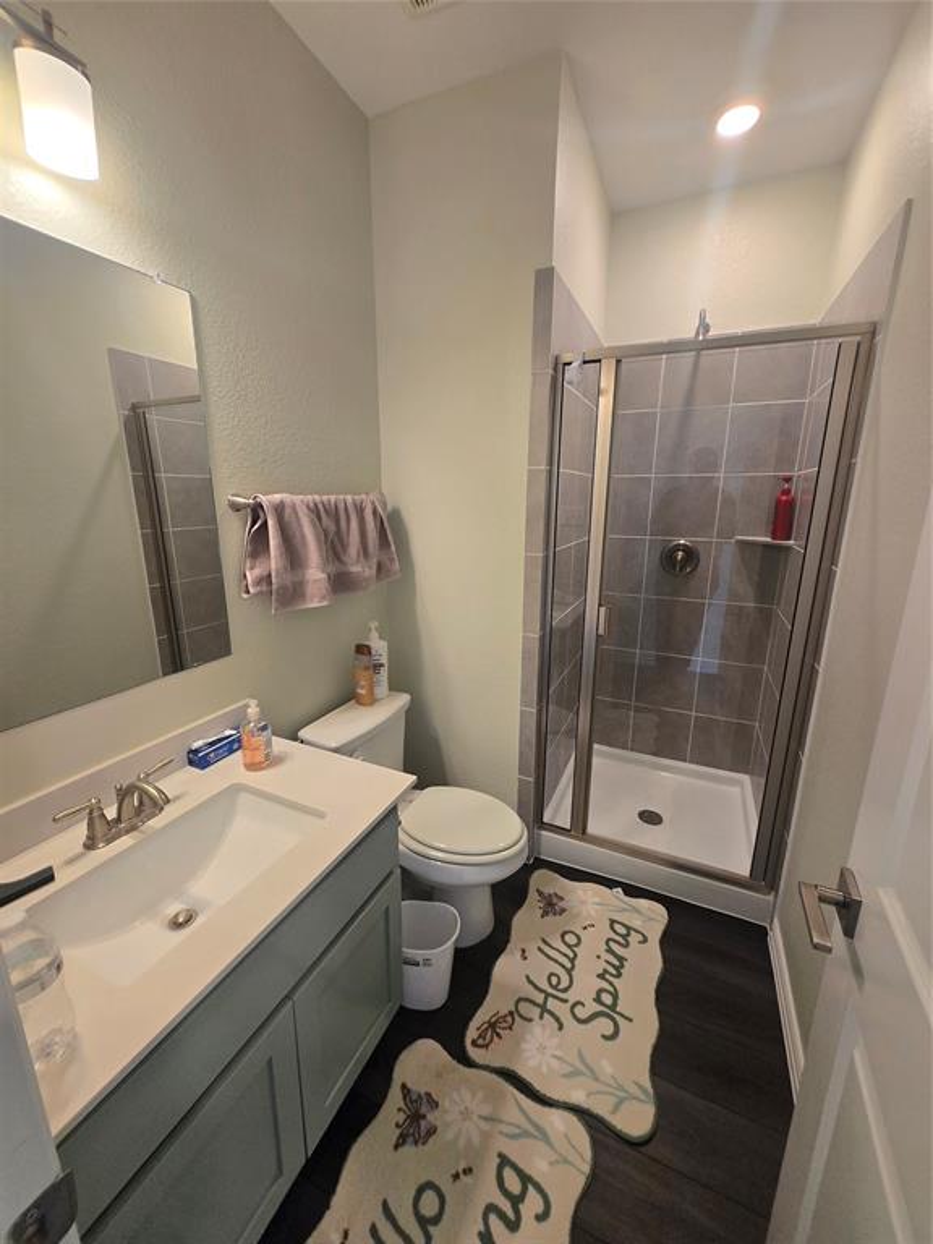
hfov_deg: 89.9
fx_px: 467
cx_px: 466
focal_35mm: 13
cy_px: 622
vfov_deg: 106.2
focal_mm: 1.7
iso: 100
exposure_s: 1/60
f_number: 2.2
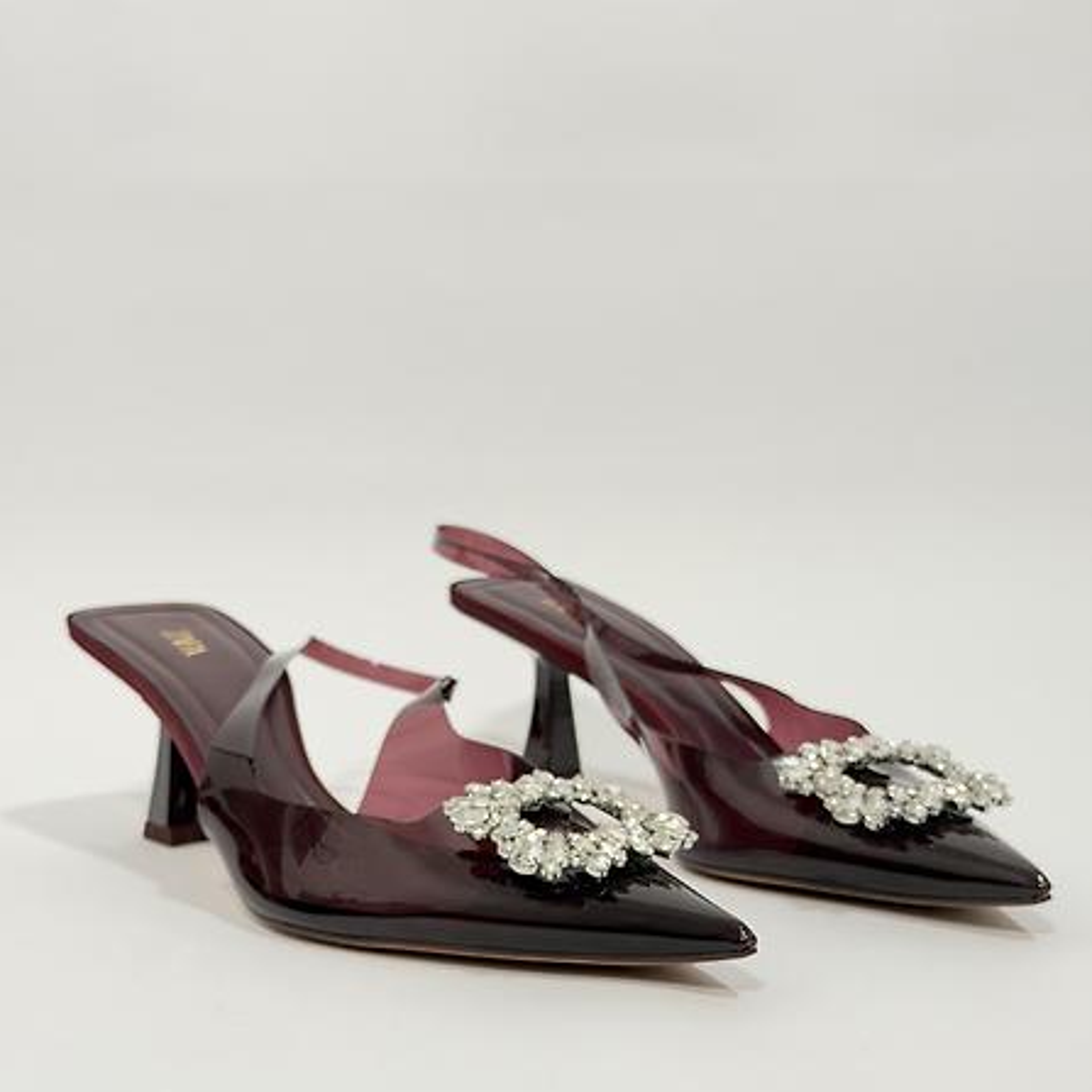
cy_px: 630
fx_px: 2034
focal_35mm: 57
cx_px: 545
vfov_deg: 30.0
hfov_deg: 30.0
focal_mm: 6.76
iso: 100
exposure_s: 1/70
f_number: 1.78
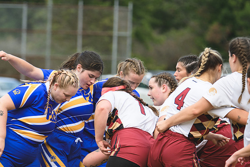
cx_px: 125
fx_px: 3123
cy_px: 84
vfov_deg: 3.1
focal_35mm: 450
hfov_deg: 4.6
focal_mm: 300
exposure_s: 1/1000
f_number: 5.6
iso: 560
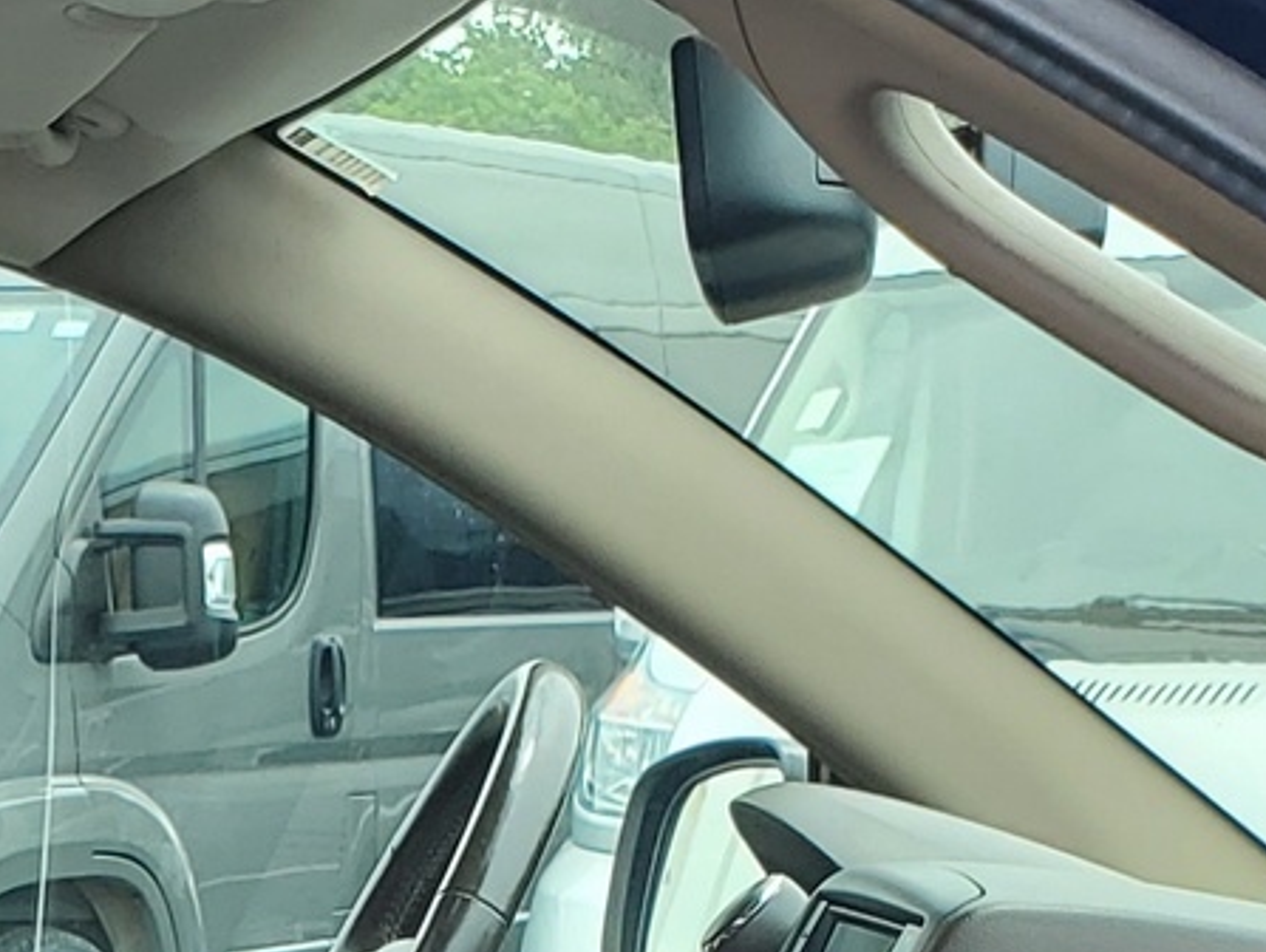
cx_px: 62
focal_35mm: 119
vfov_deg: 11.1
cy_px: 1992
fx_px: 4356
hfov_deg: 16.3
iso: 50
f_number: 2.4
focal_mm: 4.3
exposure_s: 1/258
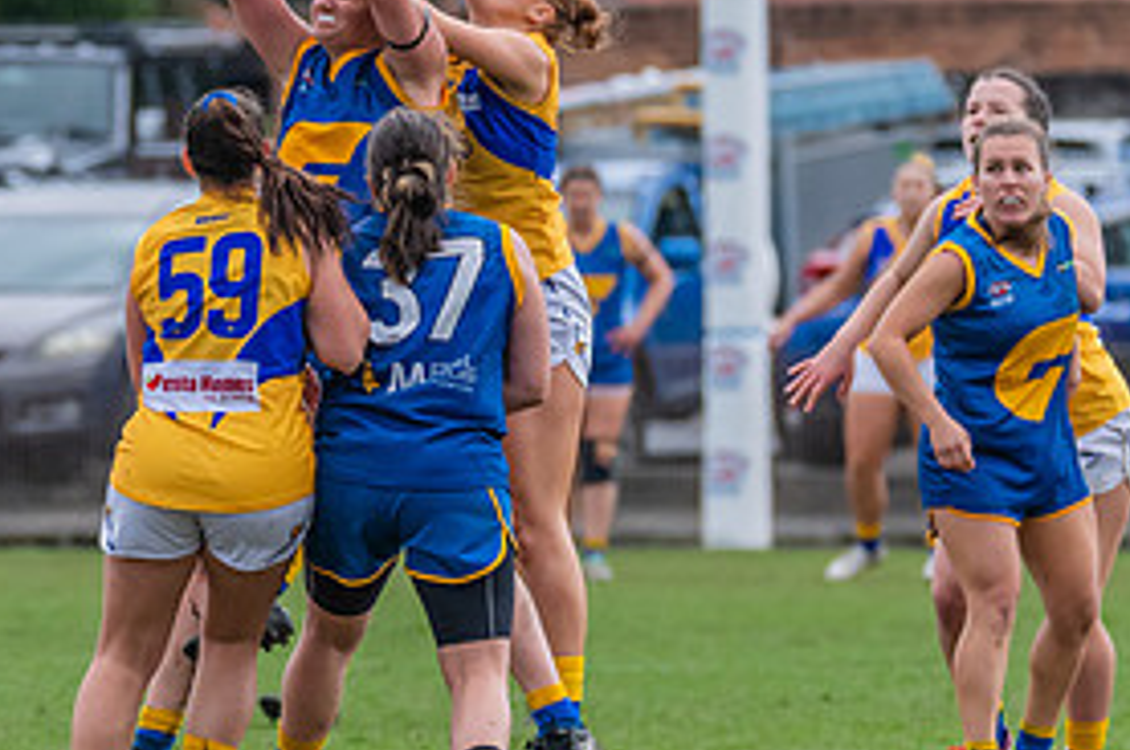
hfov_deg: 2.5
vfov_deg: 1.7
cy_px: 272
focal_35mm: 813
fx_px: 25489
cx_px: 323
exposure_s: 1/1250
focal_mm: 300
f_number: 5.6
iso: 1250
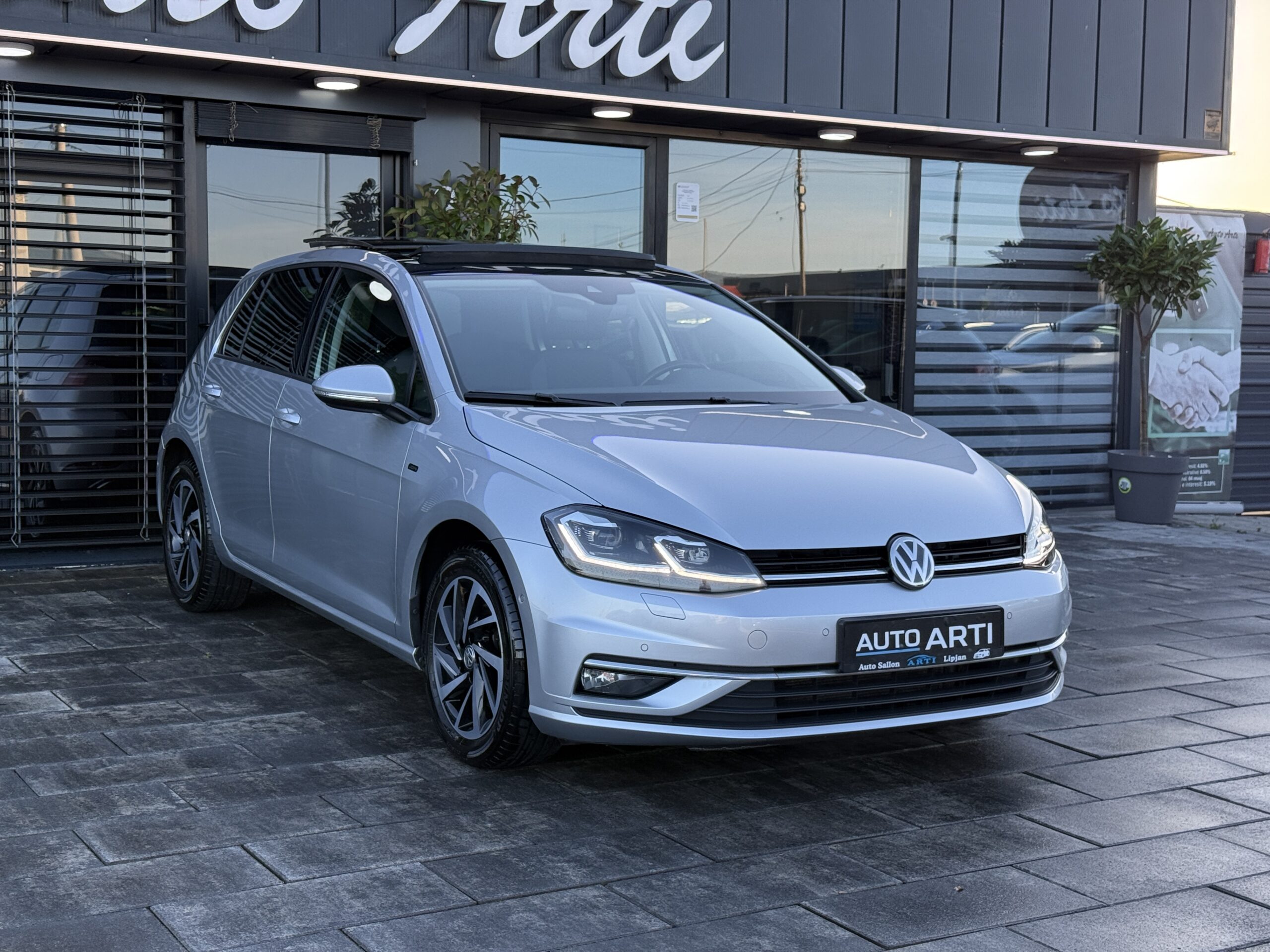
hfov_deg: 39.7
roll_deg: -0.8
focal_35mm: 48
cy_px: 476
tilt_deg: -4.1
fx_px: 1761
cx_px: 635
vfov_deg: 30.3
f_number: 1.78
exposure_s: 1/615
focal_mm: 6.76
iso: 64
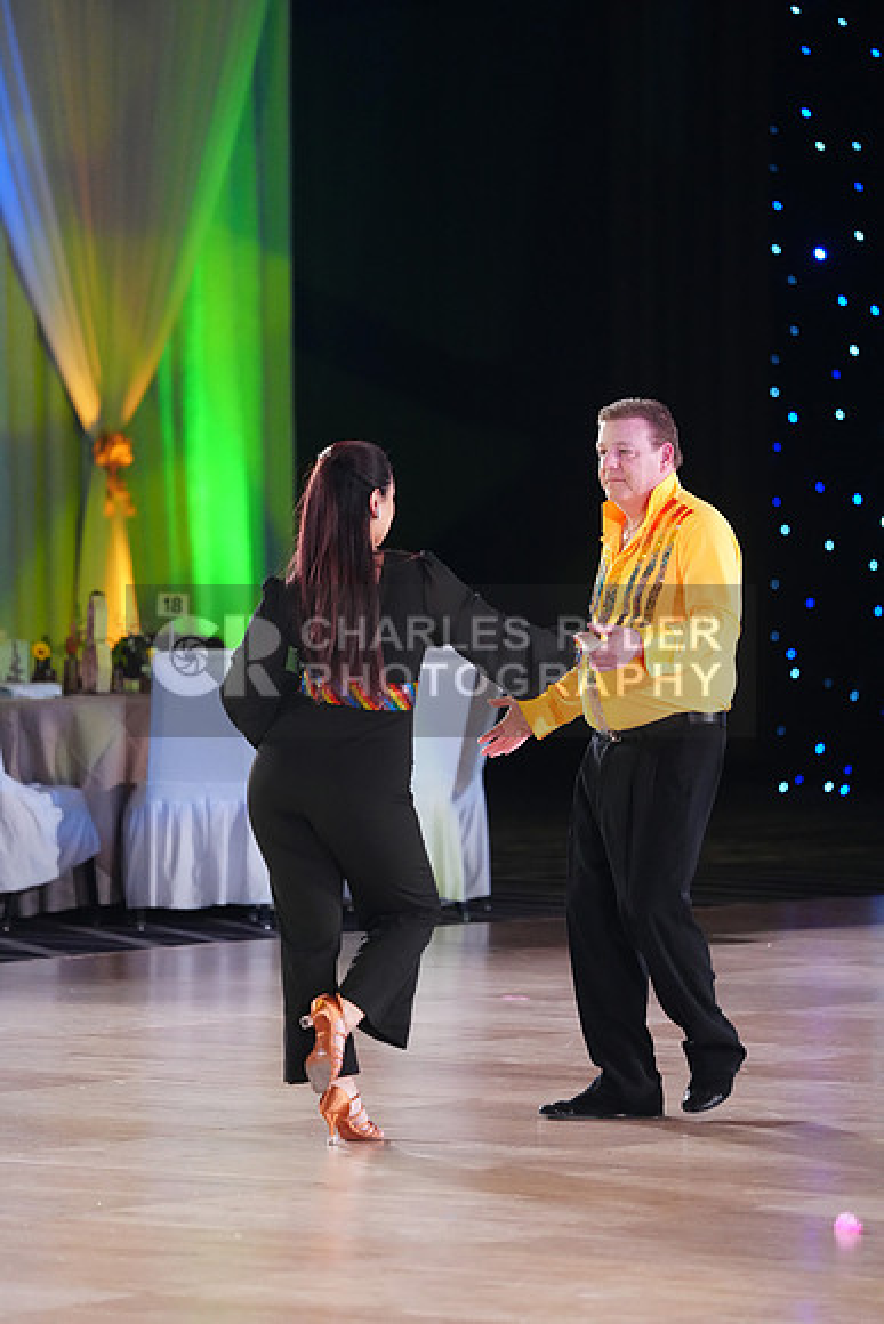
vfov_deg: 11.0
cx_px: 442
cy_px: 662
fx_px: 6883
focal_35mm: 187
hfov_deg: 7.3
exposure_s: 1/400
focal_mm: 187
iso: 5000
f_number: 4
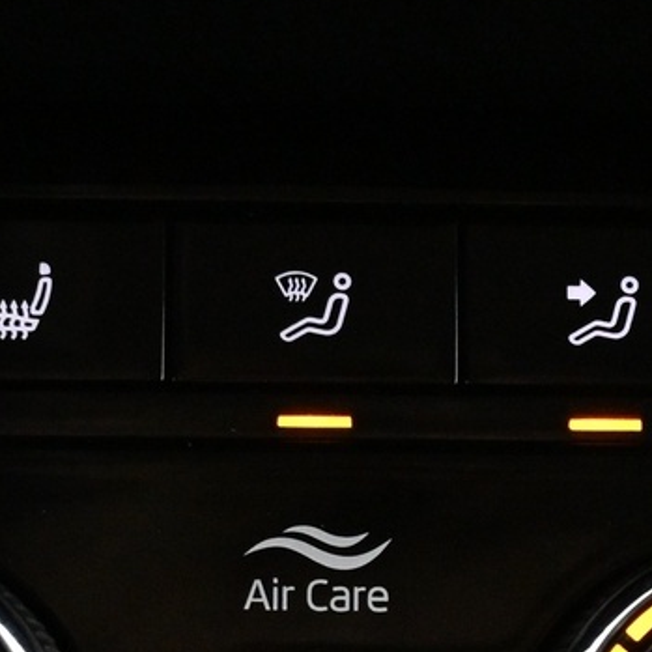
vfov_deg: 11.2
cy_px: 712
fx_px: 3282
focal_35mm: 154
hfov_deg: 11.3
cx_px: 615
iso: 4000
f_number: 4.5
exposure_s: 1/60
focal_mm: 26
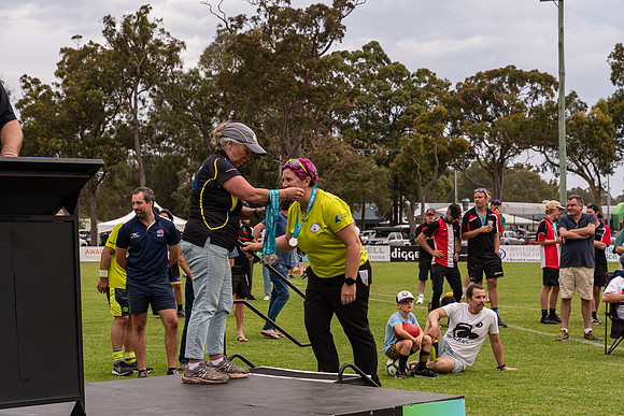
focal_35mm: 82
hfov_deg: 24.6
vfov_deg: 16.6
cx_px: 312
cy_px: 208
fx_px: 1430
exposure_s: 1/320
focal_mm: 55
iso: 400
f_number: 6.3
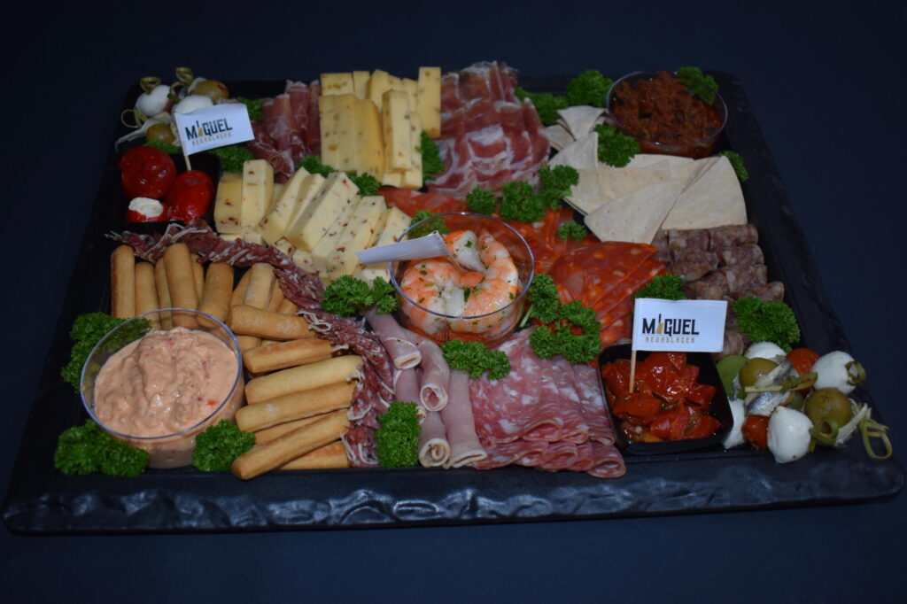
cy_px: 302
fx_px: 869
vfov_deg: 38.3
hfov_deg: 55.1
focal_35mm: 34
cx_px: 454
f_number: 3.8
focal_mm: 23
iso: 280
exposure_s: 1/125
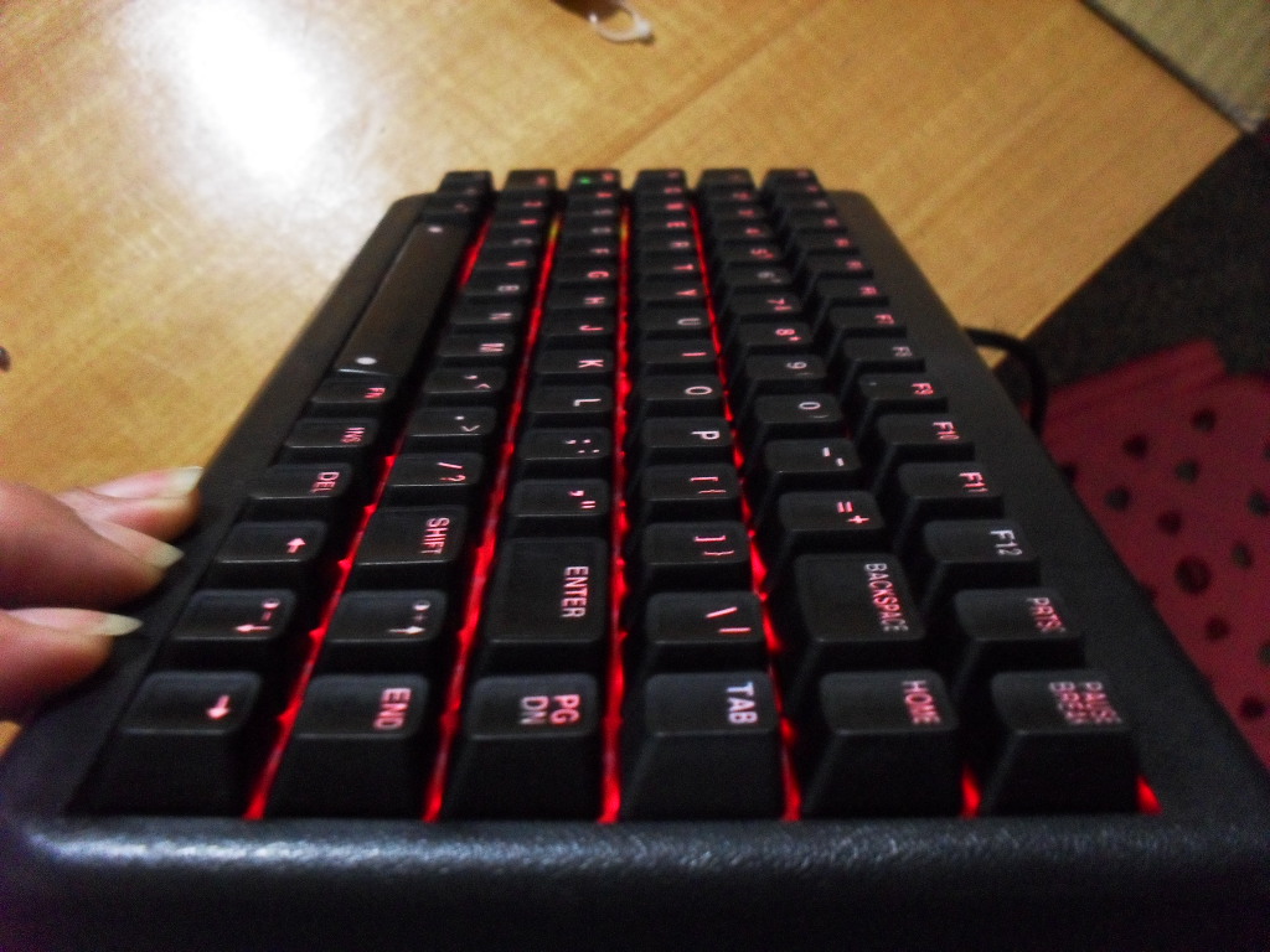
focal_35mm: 35
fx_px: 1284
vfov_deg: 40.7
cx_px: 635
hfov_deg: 52.6
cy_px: 476
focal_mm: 6.3
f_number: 3.2
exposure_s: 1/8
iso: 400
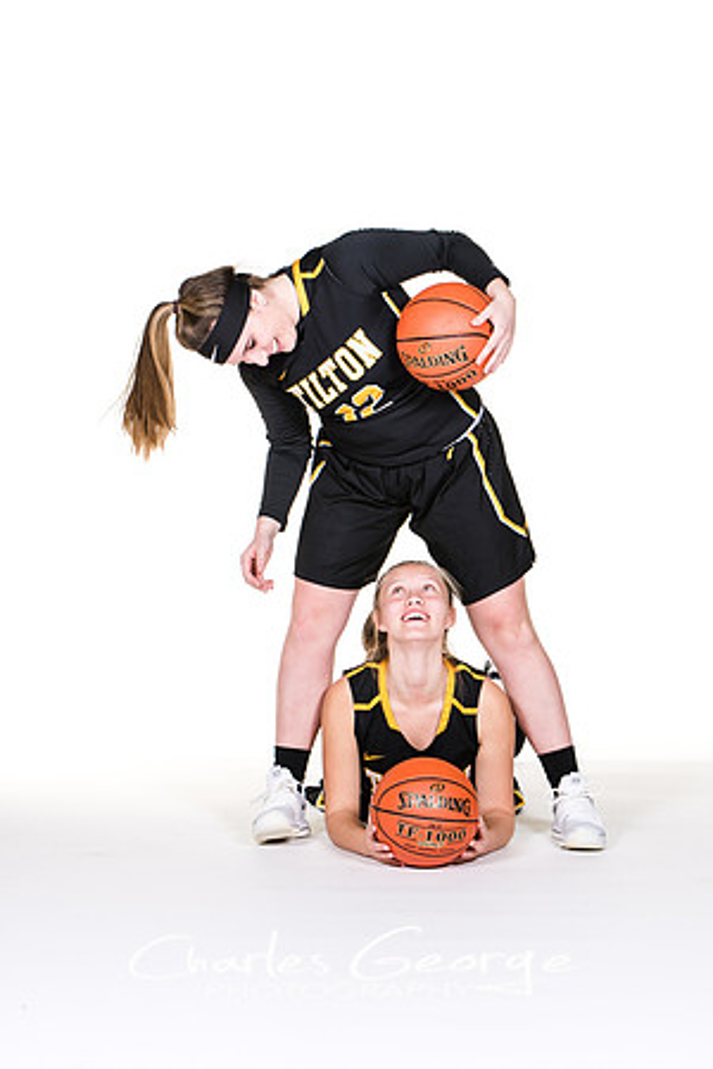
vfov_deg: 14.4
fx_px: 4233
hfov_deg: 9.6
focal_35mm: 142
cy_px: 534
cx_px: 356
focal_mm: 95
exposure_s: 1/160
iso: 200
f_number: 6.3
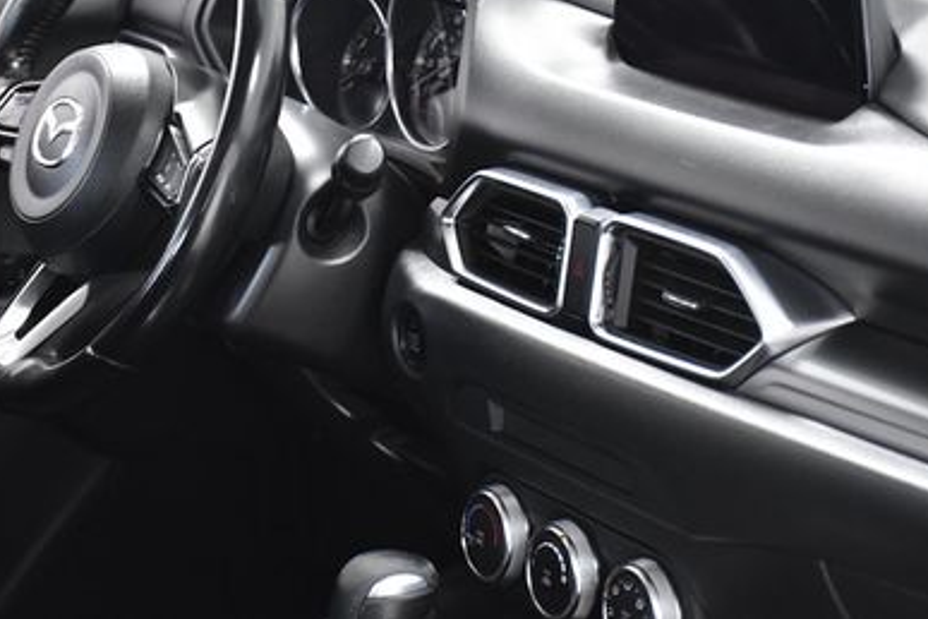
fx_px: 3067
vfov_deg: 11.5
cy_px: 109
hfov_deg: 17.2
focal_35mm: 119
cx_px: 388
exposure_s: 1/100
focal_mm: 48
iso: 2500
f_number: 4.5
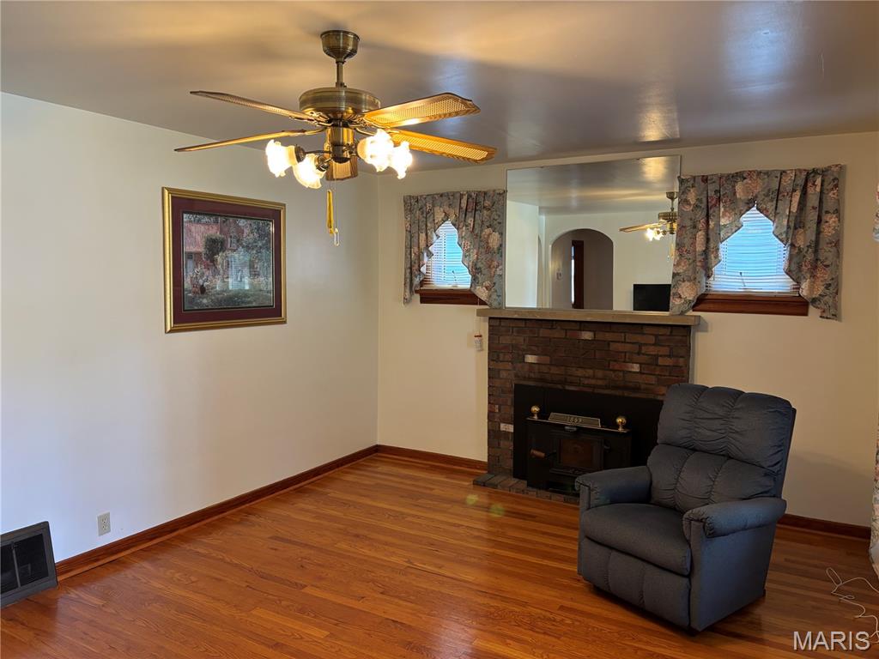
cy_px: 330
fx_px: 660
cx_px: 440
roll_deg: -0.6
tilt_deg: -3.5
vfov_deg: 53.1
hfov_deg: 67.3
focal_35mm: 26
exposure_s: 1/60
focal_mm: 5.96
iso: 125
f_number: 1.6
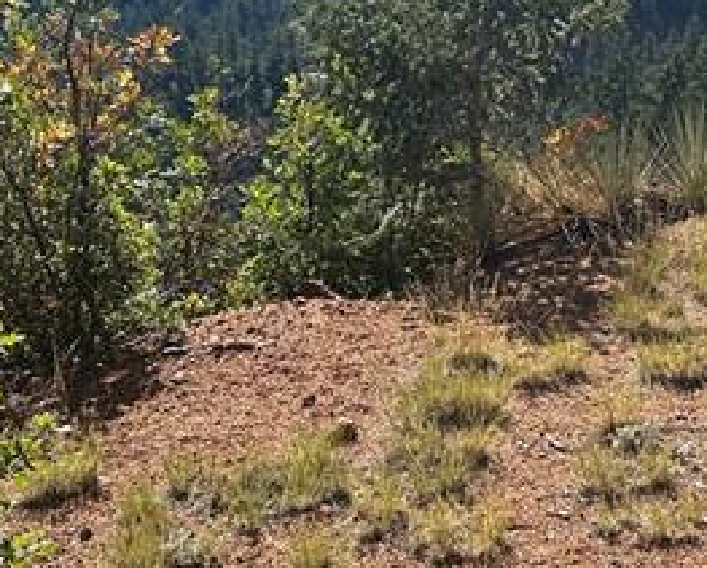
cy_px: -34
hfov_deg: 20.0
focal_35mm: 91
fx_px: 1906
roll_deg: +1.0
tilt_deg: -3.1
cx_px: 790
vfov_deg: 16.5
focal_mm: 6.86
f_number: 1.78
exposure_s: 1/4348
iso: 80
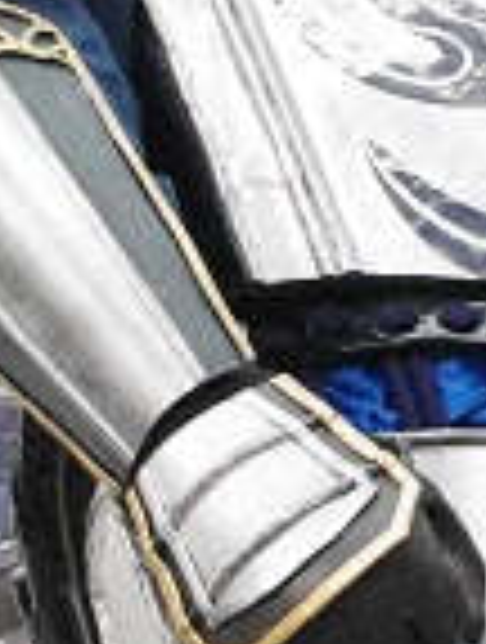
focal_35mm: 246
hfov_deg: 6.0
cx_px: 585
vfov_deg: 8.0
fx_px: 4585
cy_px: 0
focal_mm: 37.5
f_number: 6.3
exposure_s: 1/250
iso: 6400
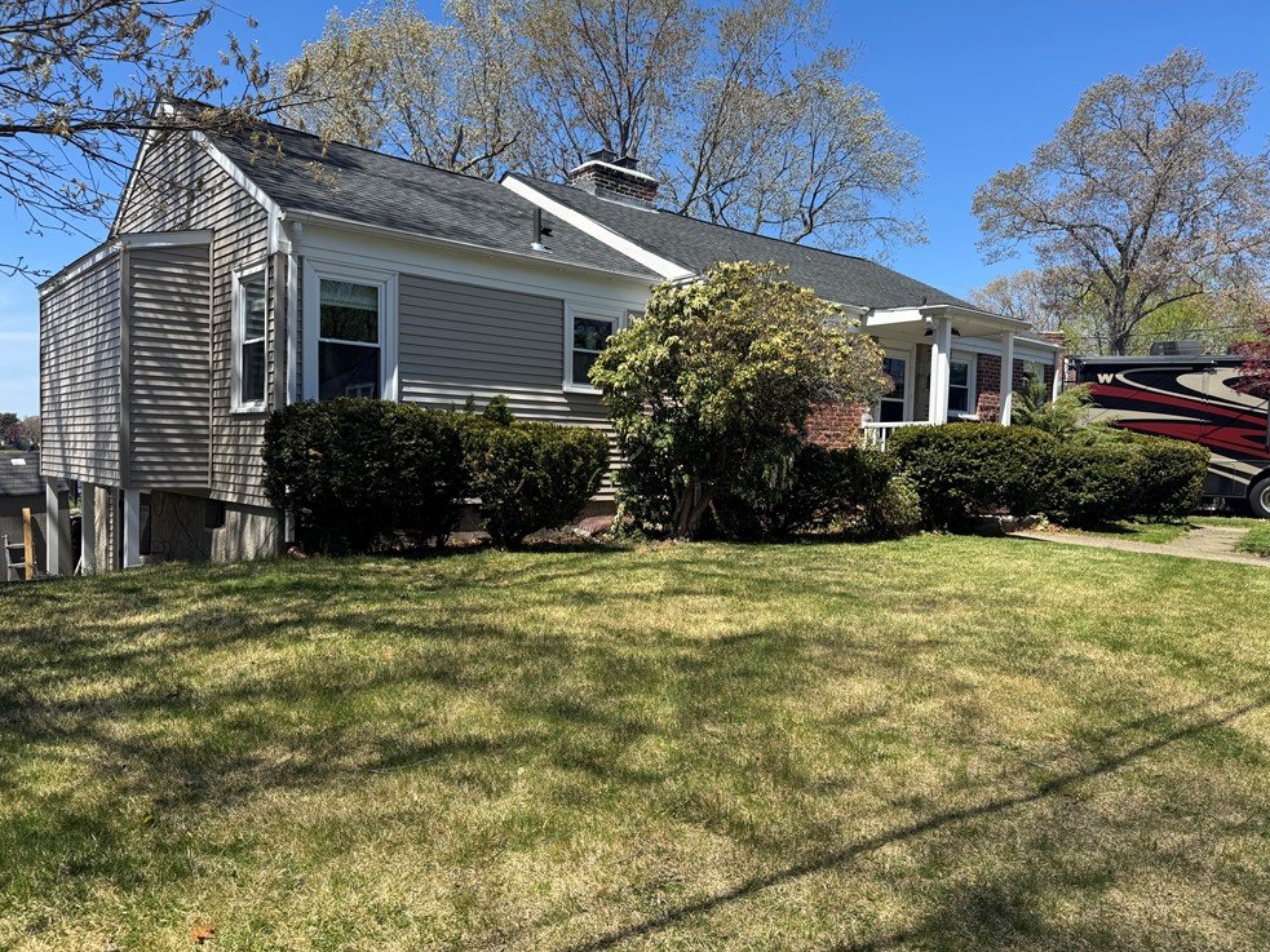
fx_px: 917
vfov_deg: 54.9
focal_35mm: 25
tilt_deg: -4.0
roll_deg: -1.6
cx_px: 630
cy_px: 487
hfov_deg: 69.4
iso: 80
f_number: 1.78
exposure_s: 1/2833
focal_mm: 6.76
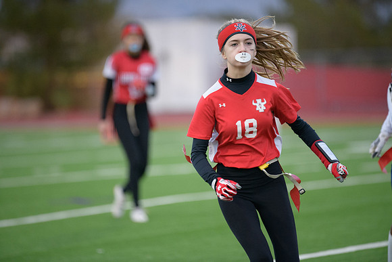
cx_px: 196
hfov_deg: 6.9
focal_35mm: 300
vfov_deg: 4.6
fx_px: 3267
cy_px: 131
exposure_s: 1/2500
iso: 3200
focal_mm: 300
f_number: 2.8
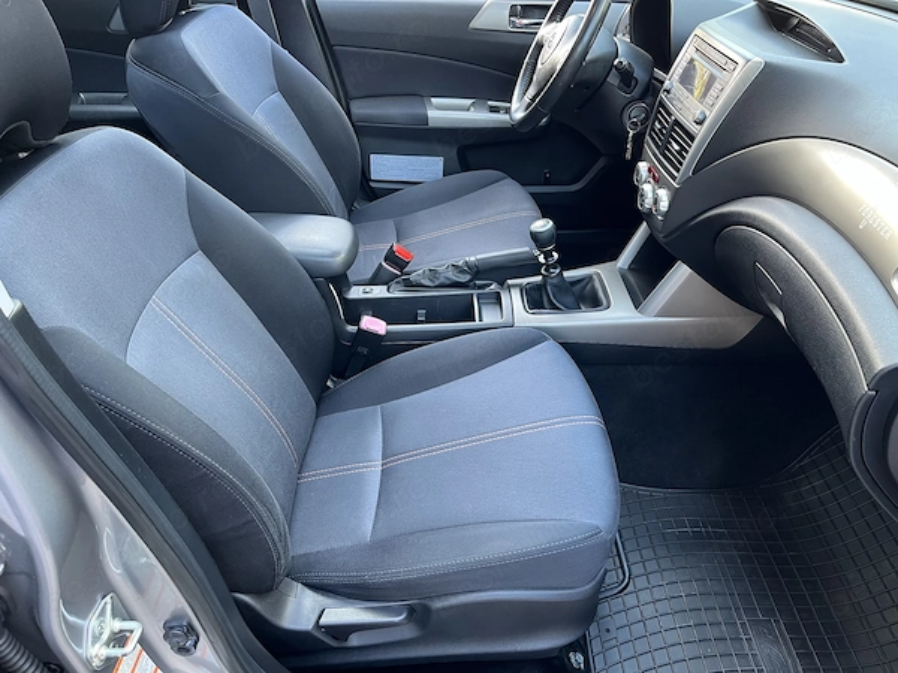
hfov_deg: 67.3
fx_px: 674
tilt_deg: -35.0
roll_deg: -0.3
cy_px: 336
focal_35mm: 26
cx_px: 449
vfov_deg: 53.1
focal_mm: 5.1
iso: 125
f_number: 1.6
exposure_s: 1/74
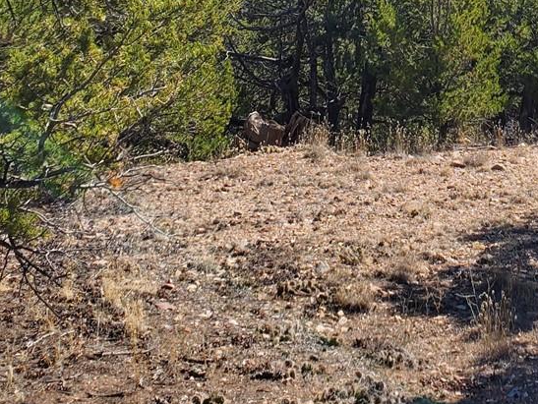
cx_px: 486
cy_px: -183
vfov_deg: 17.6
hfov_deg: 24.9
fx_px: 1182
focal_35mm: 76
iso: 50
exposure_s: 1/1502
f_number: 2.4
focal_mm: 4.3
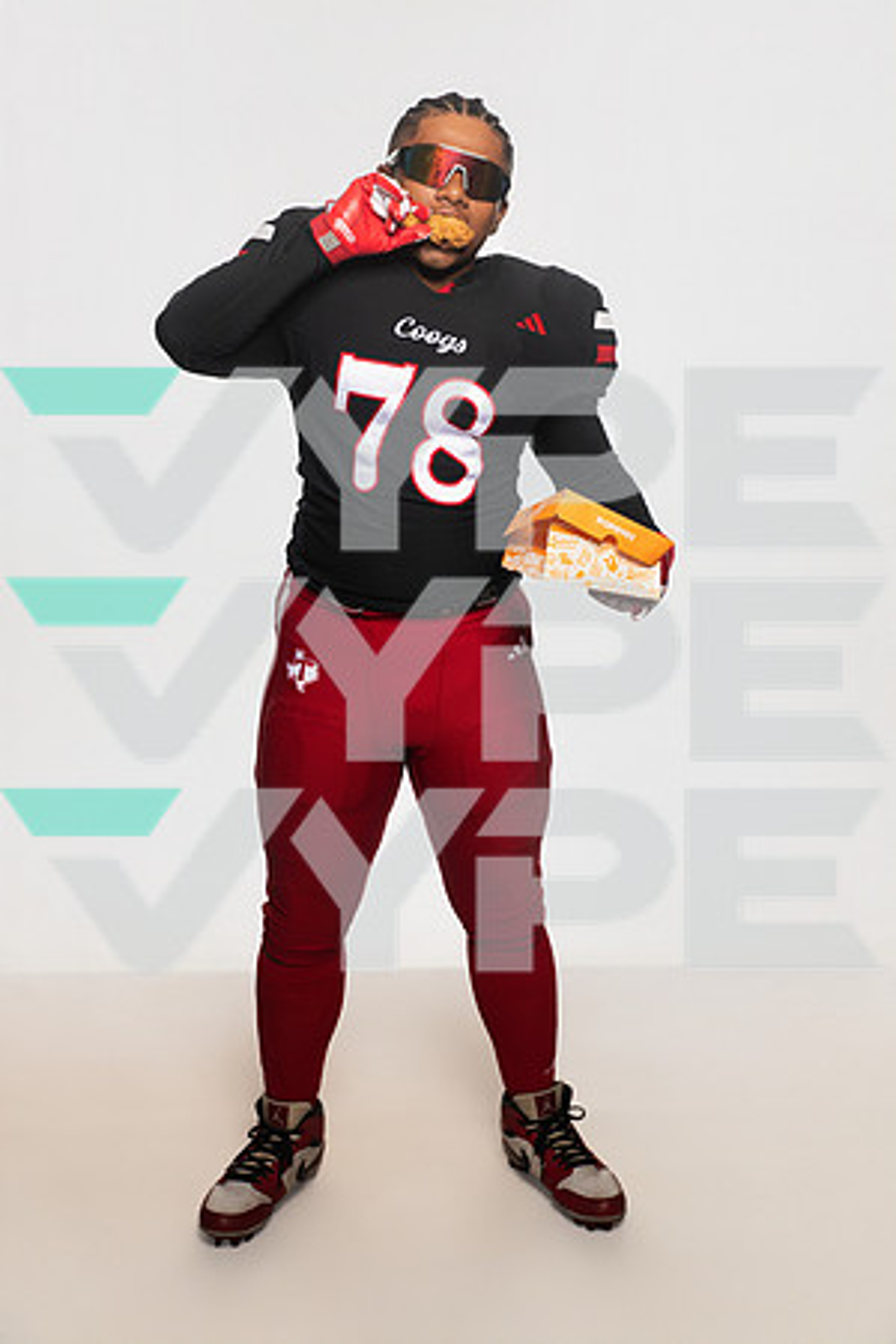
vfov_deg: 41.1
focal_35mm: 48
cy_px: 672
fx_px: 1792
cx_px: 448
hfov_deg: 28.1
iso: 500
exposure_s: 1/200
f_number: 6.3
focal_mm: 48
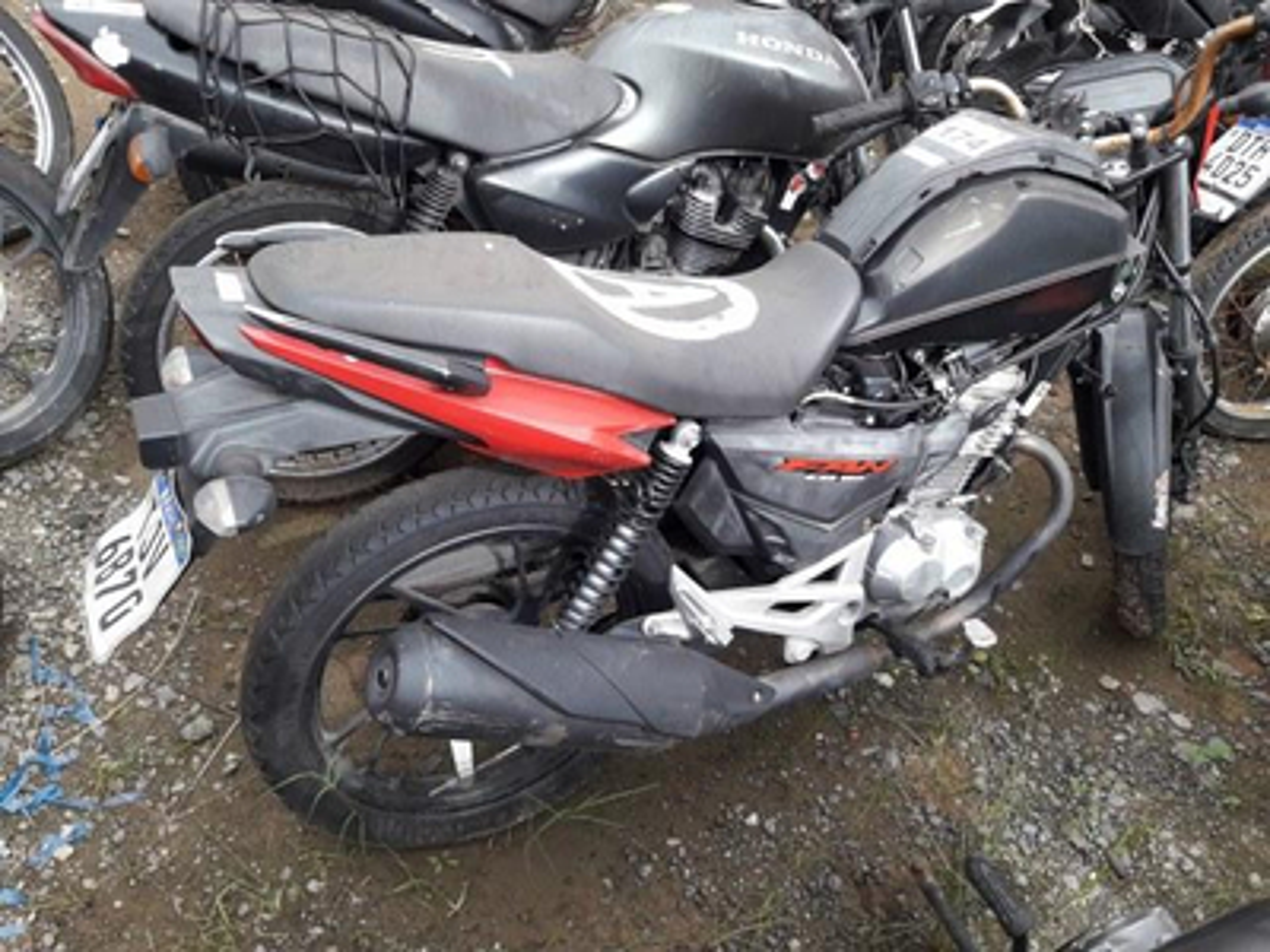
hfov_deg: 63.4
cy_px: 476
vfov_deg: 49.7
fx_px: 1027
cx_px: 635
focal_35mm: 28
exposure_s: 1/249
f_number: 1.9
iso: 40
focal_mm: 3.7
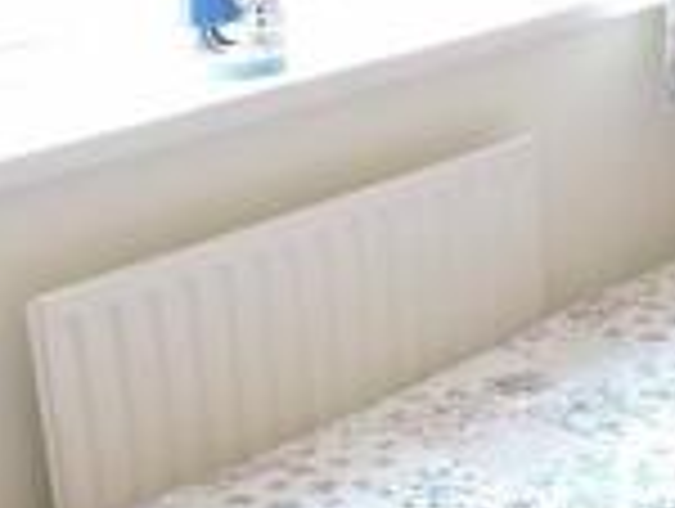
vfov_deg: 15.9
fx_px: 1816
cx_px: 799
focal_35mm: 93
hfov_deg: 19.8
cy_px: 245
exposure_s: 1/30
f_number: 3
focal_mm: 4.3
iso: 160
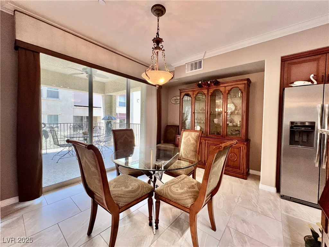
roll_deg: -1.5
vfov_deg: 89.9
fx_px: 124
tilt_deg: -1.8
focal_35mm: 13
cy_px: 124
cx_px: 164
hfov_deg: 106.2
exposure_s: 1/120
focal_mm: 1.57
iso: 125
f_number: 1.8
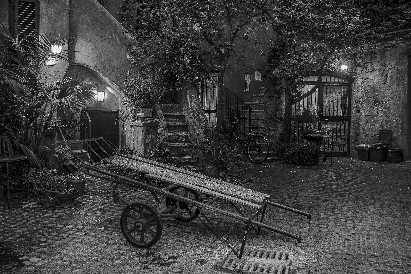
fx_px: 377
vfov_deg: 40.0
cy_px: 137
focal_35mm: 33
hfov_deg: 57.2
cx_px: 206
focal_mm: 22
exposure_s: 1
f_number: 5
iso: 100
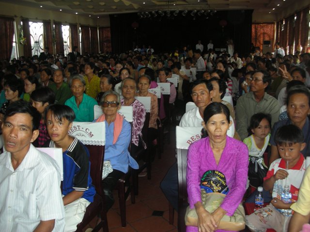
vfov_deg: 40.7
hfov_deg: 52.6
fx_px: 313
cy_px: 116
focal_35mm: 35
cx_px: 155
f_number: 3
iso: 110
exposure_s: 1/60.1
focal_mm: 5.8
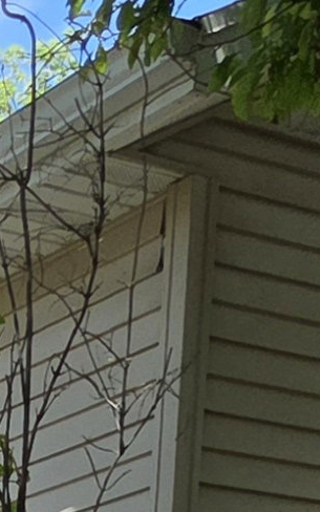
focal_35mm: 113
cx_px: -430
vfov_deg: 13.4
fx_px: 1577
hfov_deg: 10.2
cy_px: 1238
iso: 40
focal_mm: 2.2
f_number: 1.9
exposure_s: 1/1081
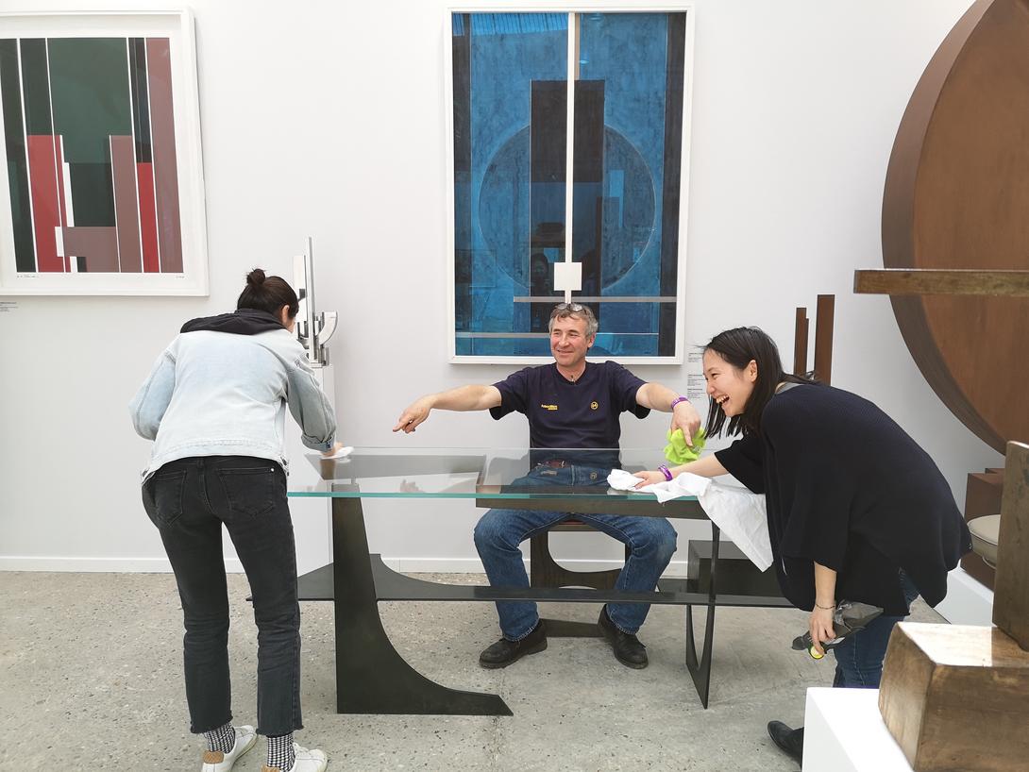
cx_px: 514
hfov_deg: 65.3
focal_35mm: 27
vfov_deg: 51.4
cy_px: 386
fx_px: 803
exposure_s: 1/230
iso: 50
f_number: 1.8
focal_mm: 3.95
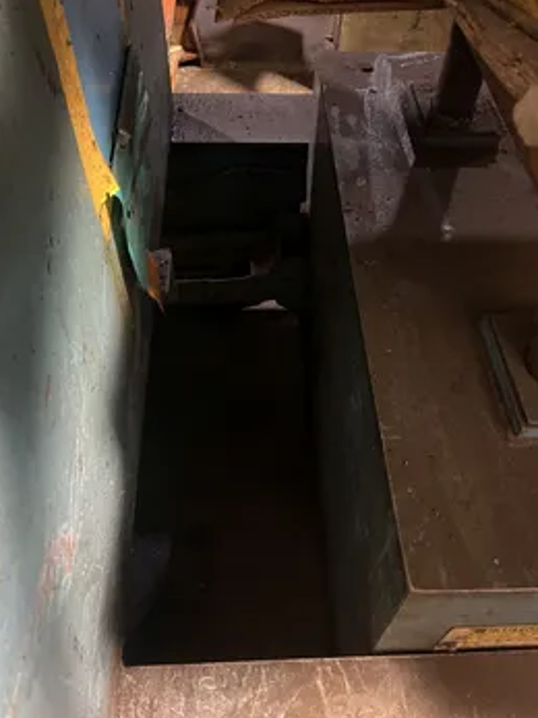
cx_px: 271
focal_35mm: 30
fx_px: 622
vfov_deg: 59.8
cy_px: 317
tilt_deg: -50.2
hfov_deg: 46.8
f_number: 1.5
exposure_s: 1/24
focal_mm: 5.7
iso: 1000
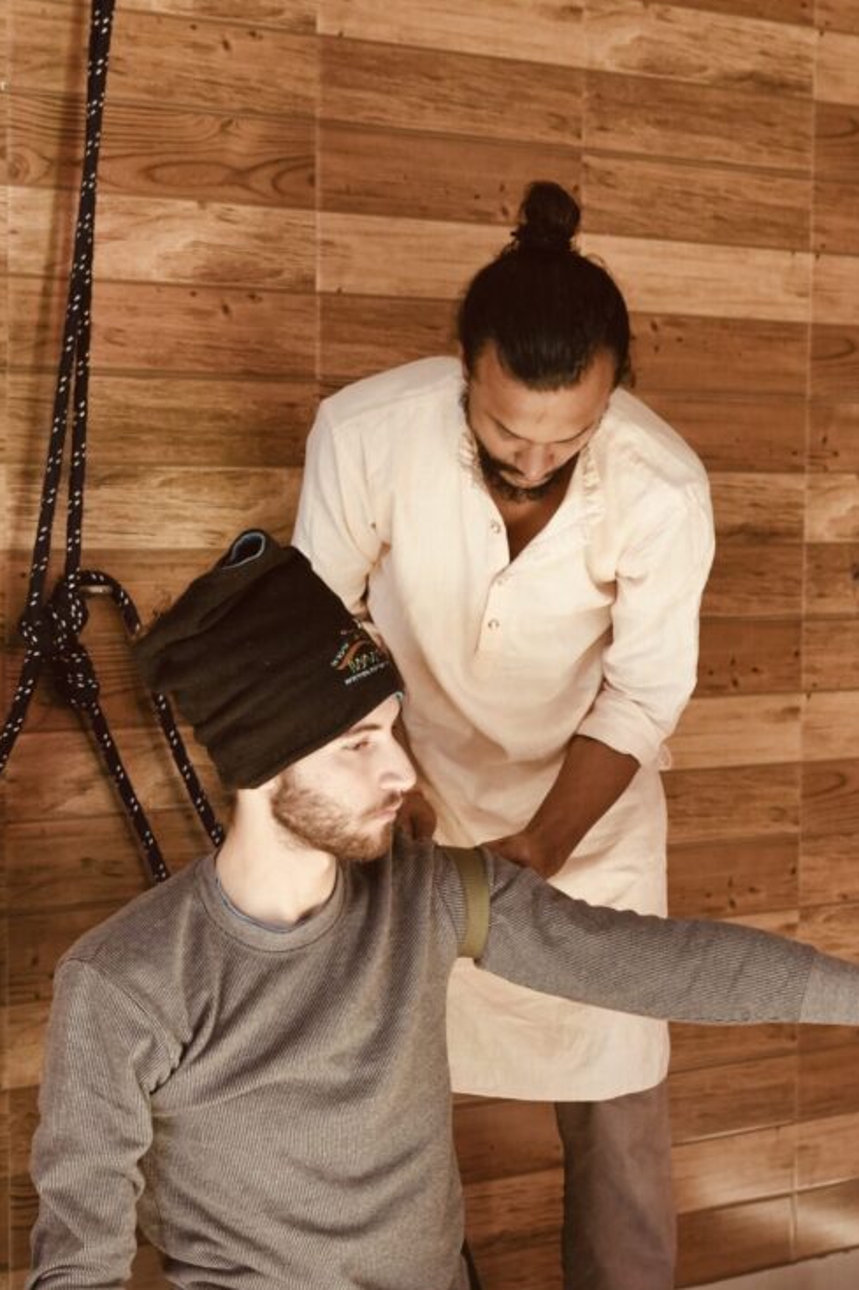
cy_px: 780
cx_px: 478
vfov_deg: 22.1
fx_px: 3294
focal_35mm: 92
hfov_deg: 14.9
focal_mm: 50
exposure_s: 1/160
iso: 1000
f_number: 4
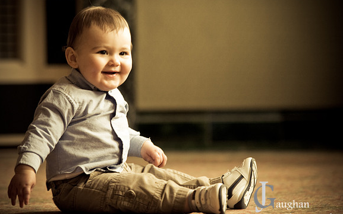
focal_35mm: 208
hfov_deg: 10.1
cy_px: 111
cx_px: 171
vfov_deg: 6.3
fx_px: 1940
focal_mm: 135
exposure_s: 1/40
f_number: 2.8
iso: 250
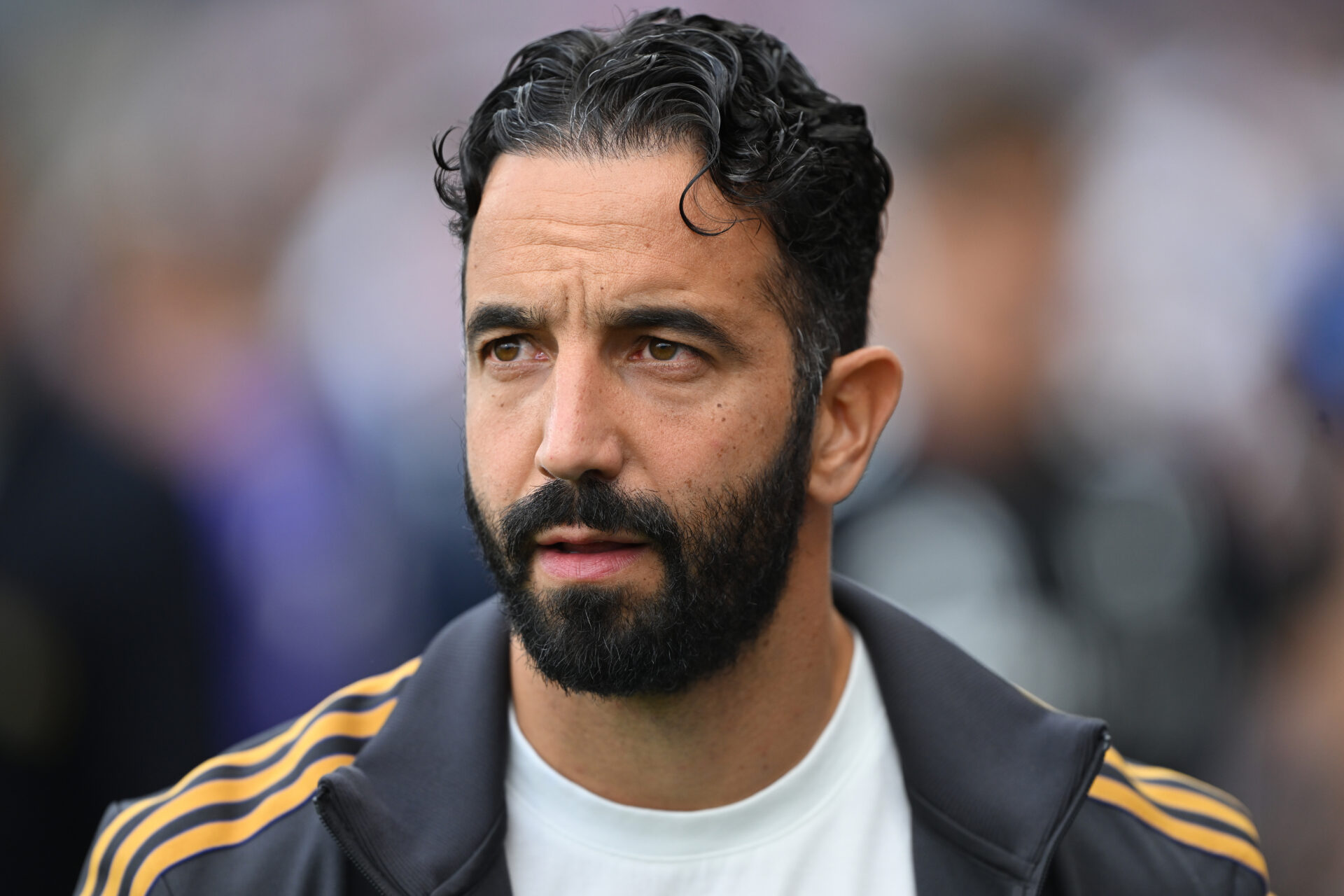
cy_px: 448
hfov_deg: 5.2
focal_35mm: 400
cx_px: 672
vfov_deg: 3.4
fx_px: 14932
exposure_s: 1/1600
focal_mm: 400
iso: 720
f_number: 3.2
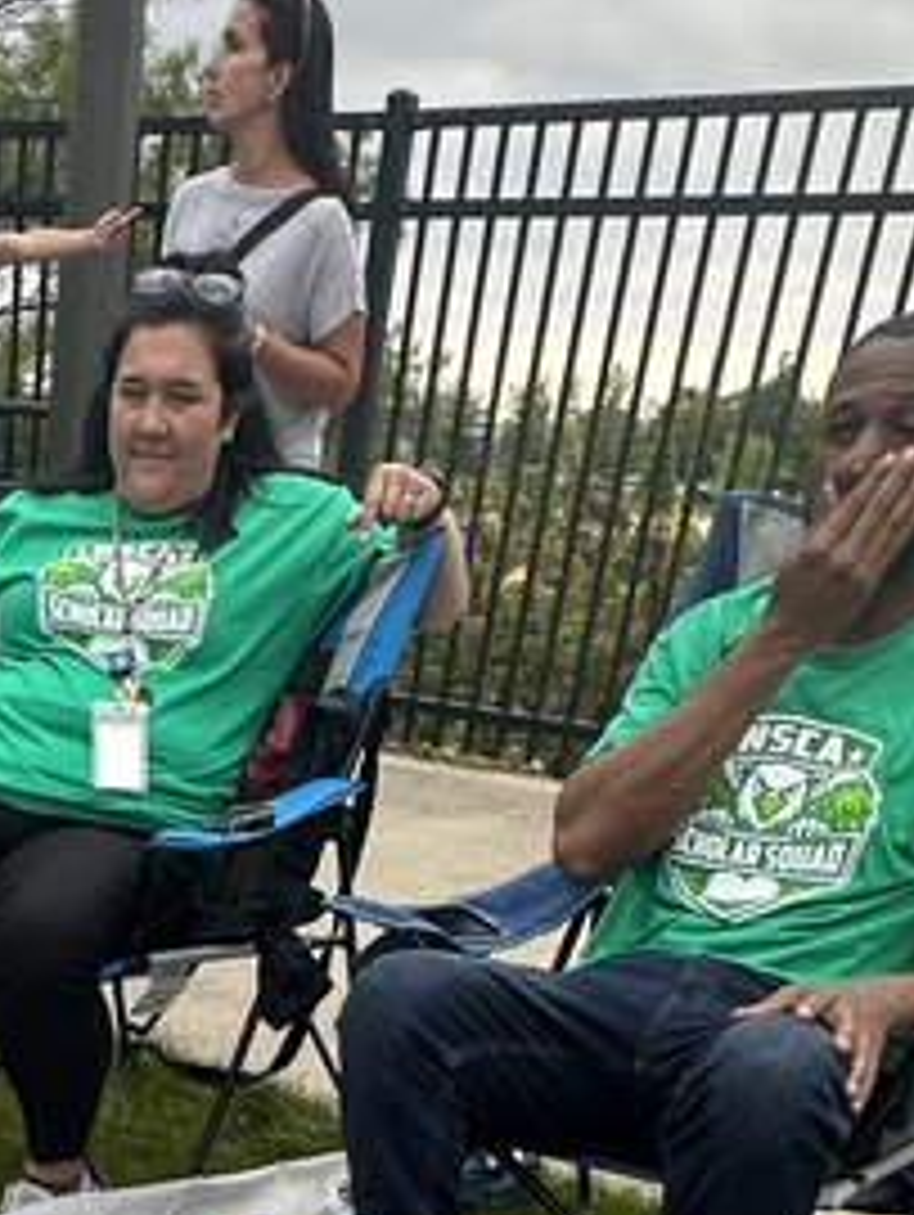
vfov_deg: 29.3
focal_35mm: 53
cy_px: 1570
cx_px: -14
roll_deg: -4.4
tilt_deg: -31.5
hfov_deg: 26.1
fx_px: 1863
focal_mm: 2.22
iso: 40
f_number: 2.2
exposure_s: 1/454
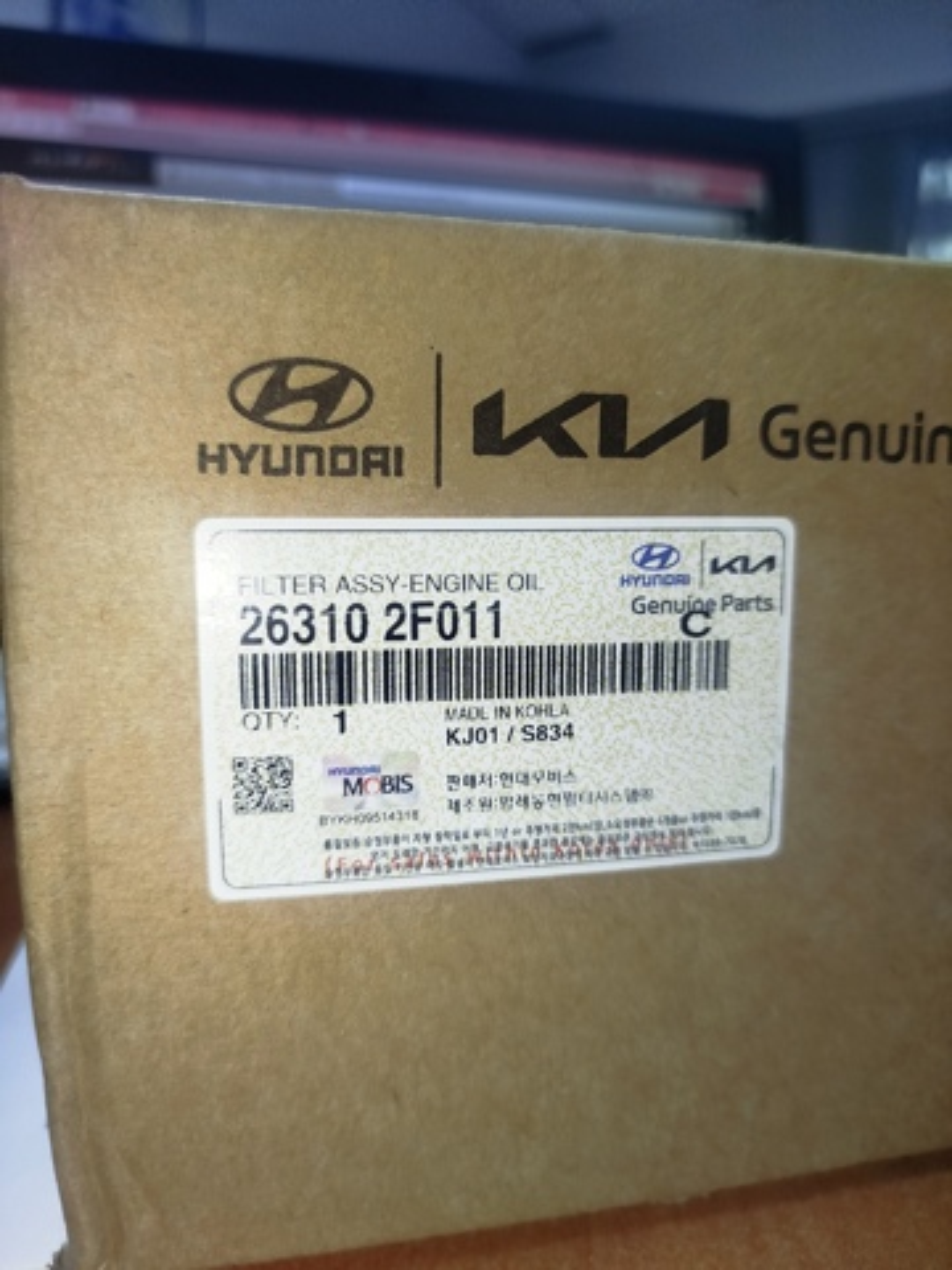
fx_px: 880
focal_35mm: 24
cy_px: 635
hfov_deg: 56.8
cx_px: 476
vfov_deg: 71.6
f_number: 1.7
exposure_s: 1/50
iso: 80
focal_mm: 5.31
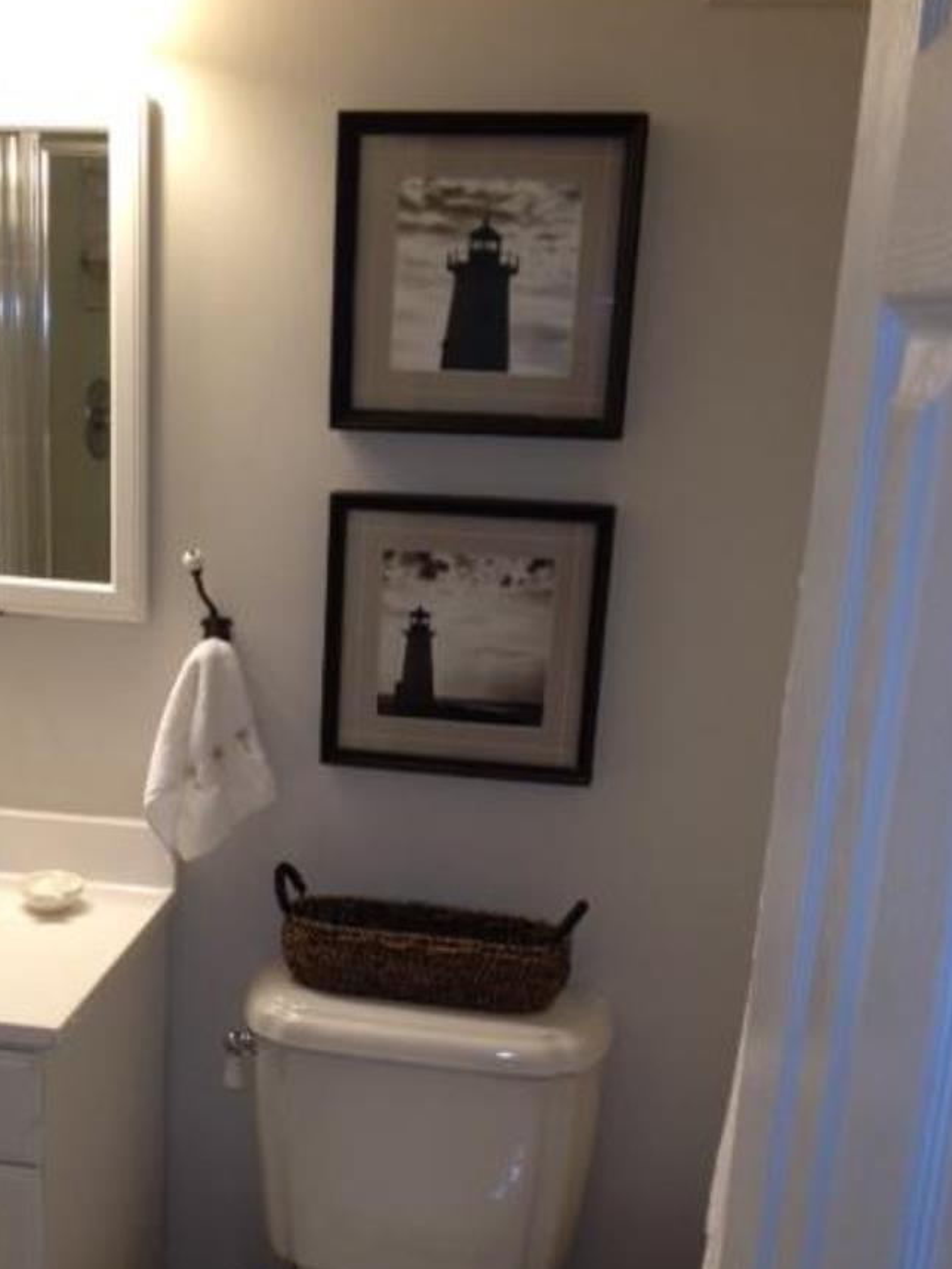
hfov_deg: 29.4
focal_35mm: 49
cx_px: 298
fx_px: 1796
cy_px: 848
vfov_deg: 38.5
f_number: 2.4
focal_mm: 4.28
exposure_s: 1/24
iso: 64
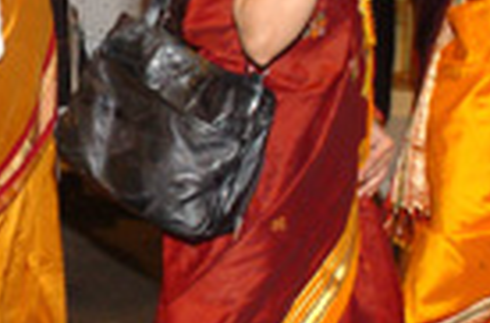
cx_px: -75
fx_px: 1508
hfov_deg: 17.7
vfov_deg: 12.2
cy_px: 73
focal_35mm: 111
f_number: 4
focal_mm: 17
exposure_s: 1/30
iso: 400
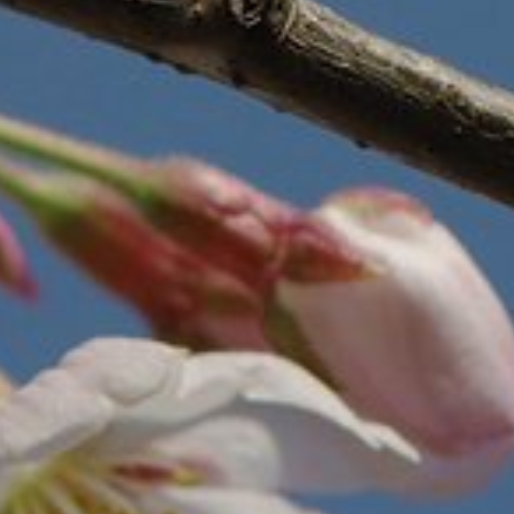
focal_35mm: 1780
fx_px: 29903
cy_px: -99
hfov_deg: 1.0
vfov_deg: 1.0
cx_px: 884
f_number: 5.6
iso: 200
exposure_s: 1/1250
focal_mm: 200
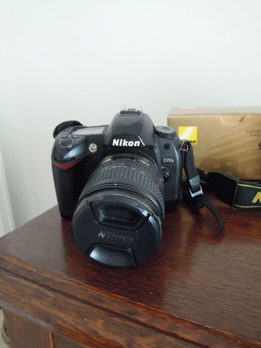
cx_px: 130
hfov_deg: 45.4
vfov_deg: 58.3
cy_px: 174
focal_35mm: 31
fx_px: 312
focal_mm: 5.5
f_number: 3
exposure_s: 1/10
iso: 800
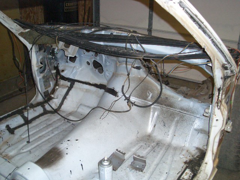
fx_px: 284
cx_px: 120
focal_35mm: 41
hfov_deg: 45.8
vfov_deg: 35.1
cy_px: 90
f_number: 2.8
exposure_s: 1/60
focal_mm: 6.8
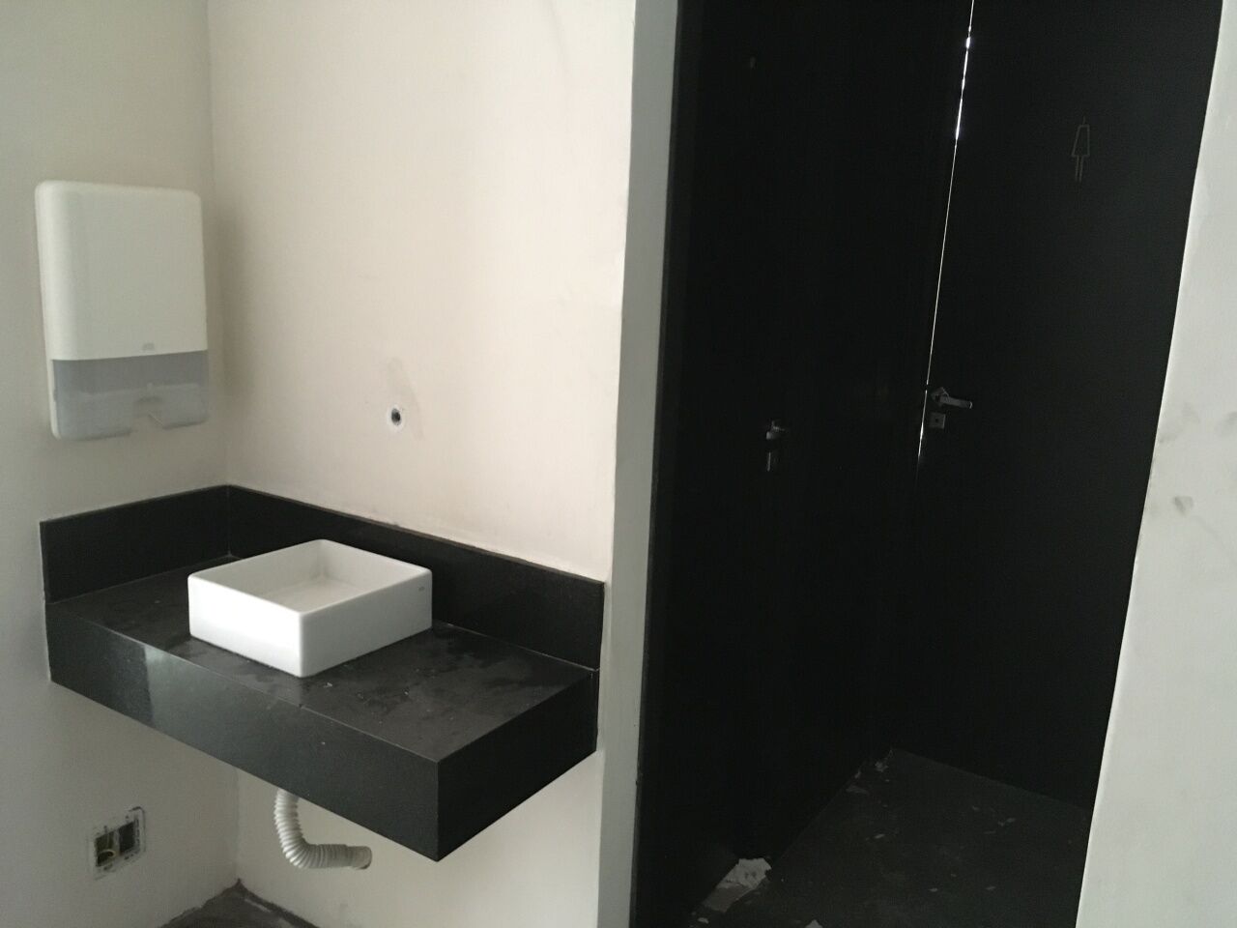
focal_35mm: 29
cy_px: 464
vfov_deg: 48.2
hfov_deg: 61.7
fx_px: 1036
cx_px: 618
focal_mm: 4.15
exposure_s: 1/15
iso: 250
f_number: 2.2
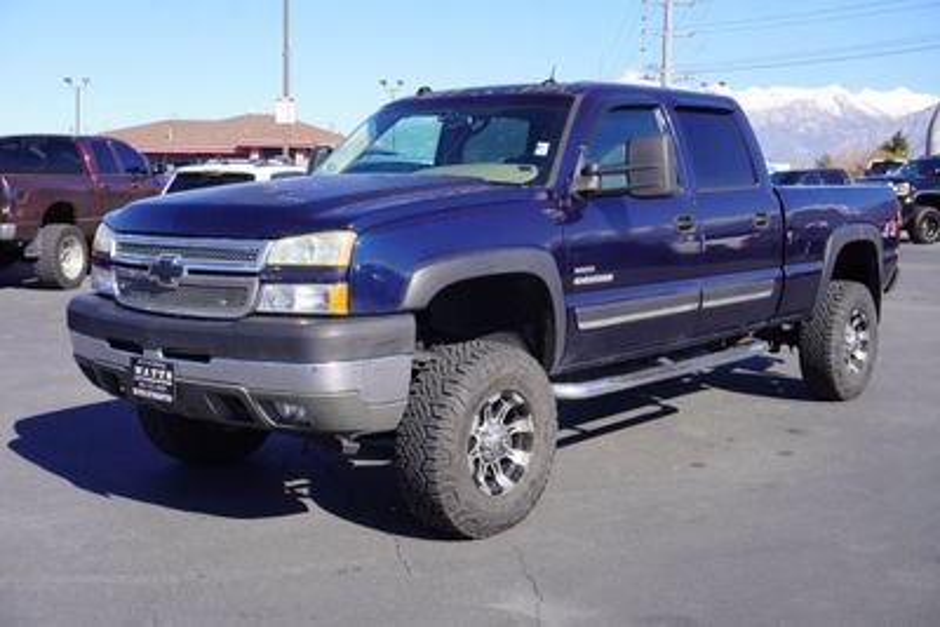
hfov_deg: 46.4
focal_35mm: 42
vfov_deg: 31.9
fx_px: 1097
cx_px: 470
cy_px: 314
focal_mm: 28
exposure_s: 1/160
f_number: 8
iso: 100
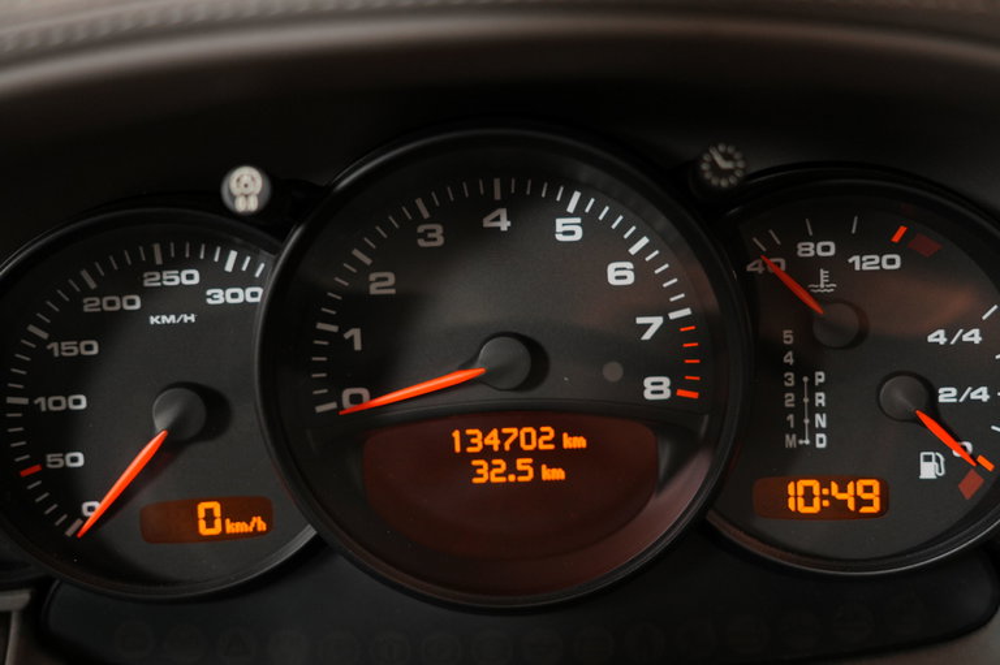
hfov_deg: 41.1
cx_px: 500
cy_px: 332
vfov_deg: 28.0
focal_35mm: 48
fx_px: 1332
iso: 400
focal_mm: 32
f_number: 2.8
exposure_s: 1/40
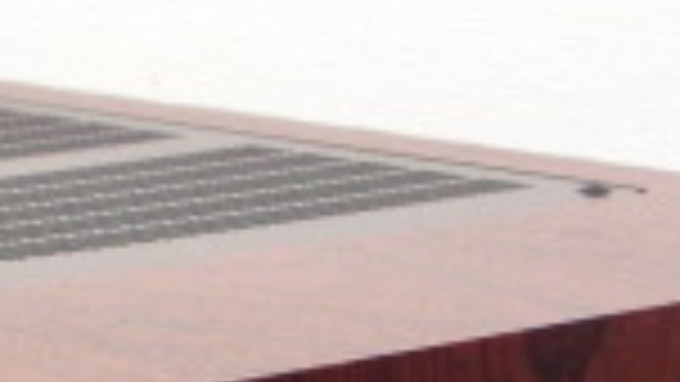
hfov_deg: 11.0
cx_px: -306
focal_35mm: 189
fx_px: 3408
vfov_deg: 6.4
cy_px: 467
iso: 200
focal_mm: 6.8
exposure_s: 1/15
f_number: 3.4
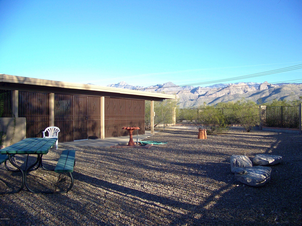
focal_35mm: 36
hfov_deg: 51.4
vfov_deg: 39.7
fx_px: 314
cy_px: 113
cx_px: 151
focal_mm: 5.85
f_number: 2.8
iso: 64
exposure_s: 1/320
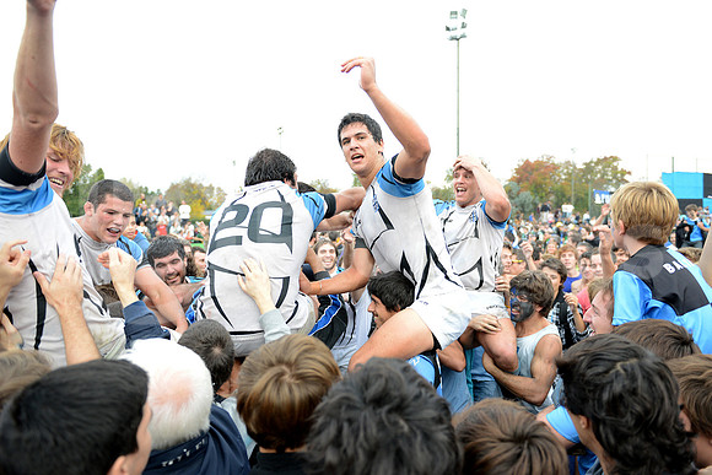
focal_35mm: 24
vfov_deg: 53.2
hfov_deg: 73.7
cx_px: 356
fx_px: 475
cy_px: 238
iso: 800
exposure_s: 1/800
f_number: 2.8
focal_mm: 24
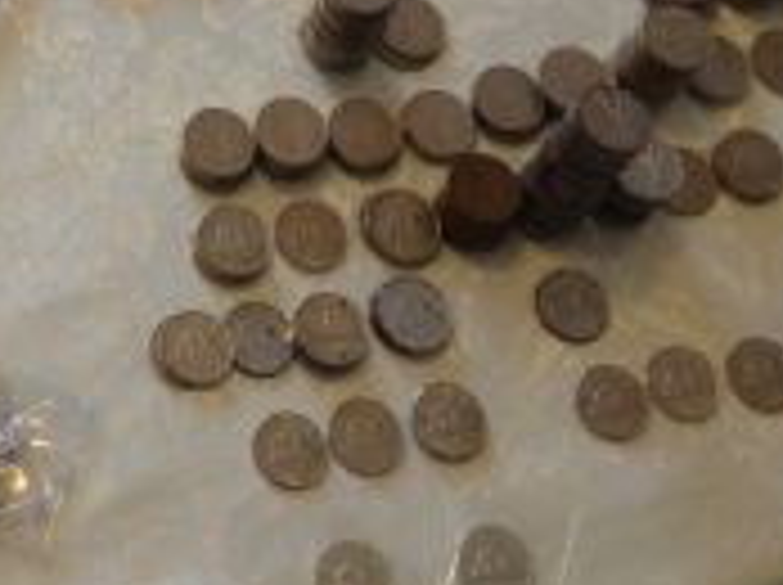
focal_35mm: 121
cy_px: -248
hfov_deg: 15.8
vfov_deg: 11.8
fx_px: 2733
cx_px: -104
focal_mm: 4.28
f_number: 2.4
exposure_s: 1/40
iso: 64
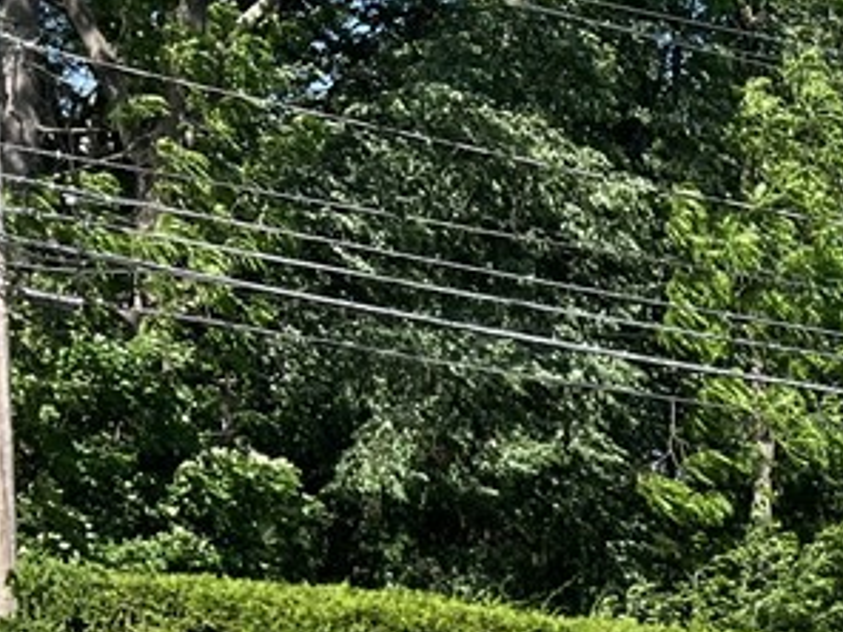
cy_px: 942
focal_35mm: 90
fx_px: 2192
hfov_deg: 18.4
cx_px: 1381
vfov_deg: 15.2
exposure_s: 1/2008
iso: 50
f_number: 1.5
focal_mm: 5.7
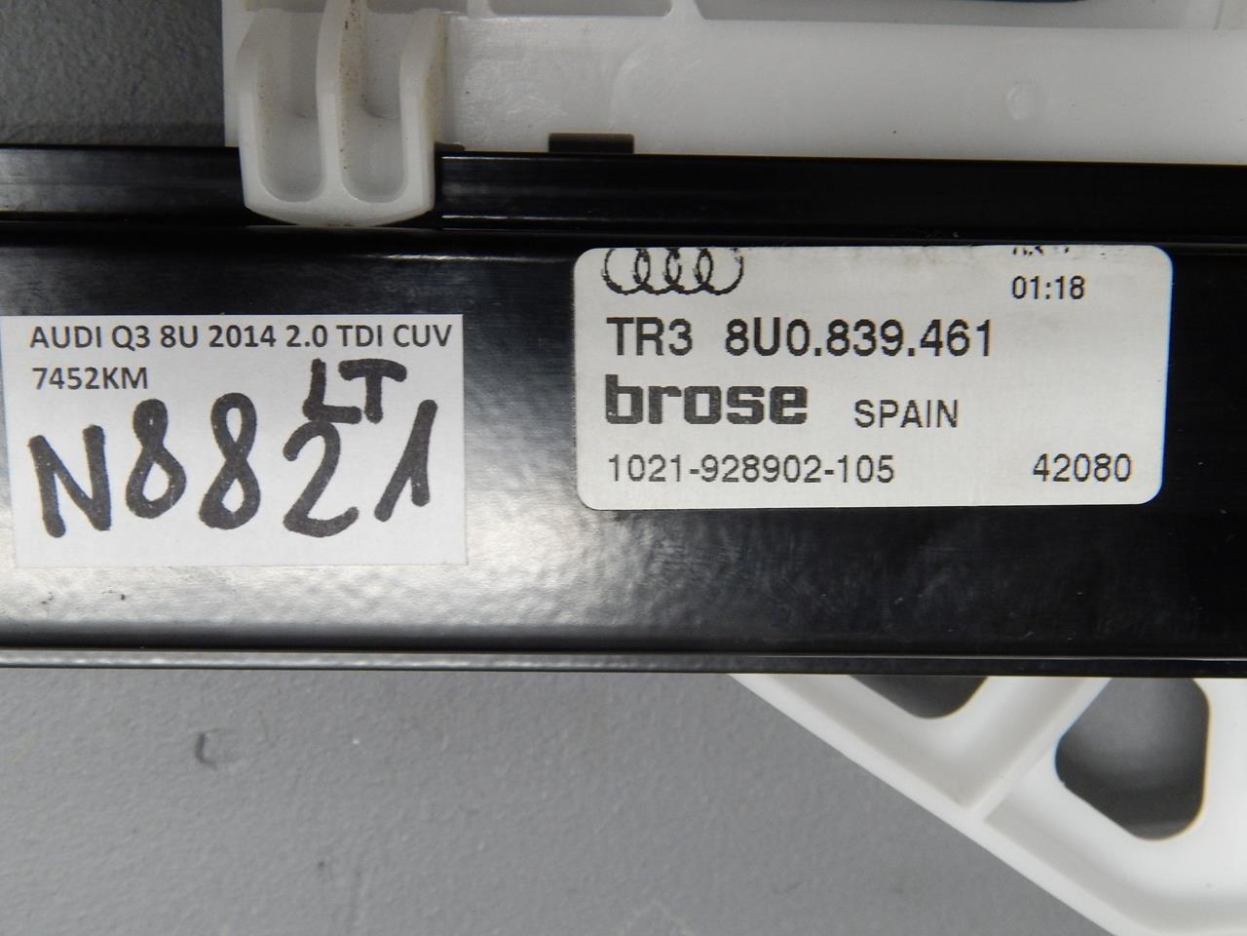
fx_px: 1369
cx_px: 624
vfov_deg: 37.7
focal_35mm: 38
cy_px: 468
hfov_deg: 49.0
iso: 400
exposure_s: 1/40
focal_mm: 6.8
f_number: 3.4
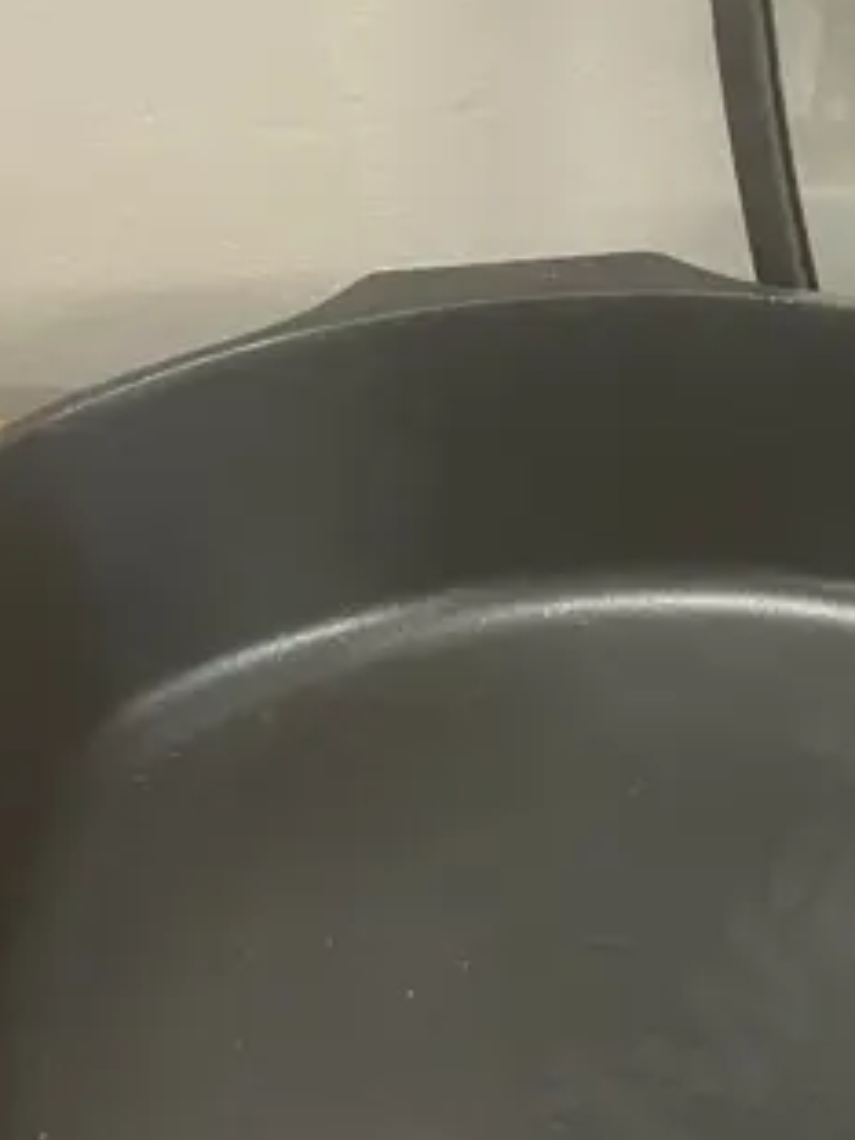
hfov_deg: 15.5
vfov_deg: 21.3
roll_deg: -3.2
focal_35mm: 92
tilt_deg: -36.5
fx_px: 3030
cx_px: 1027
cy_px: 632
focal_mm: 3.99
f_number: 1.8
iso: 320
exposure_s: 1/33
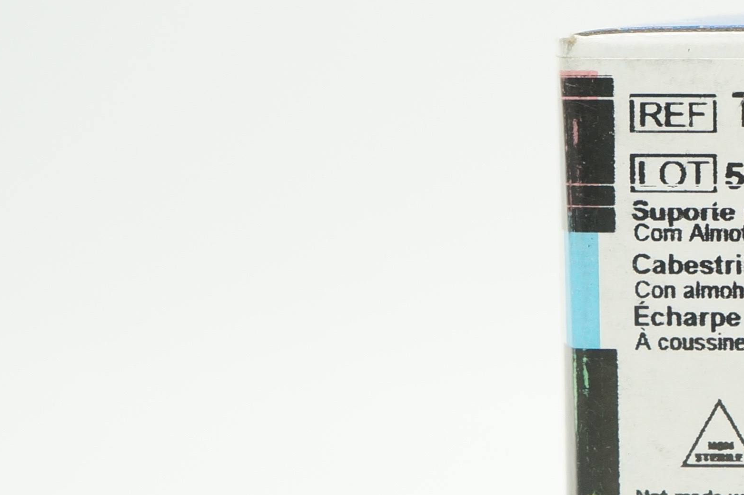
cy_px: 387
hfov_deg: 14.7
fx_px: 2725
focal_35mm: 132
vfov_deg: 10.3
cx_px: 1050
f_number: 5
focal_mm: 28
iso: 400
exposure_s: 1/60
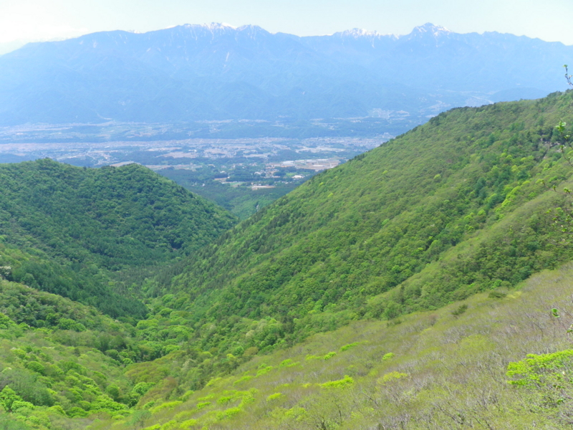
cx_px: 286
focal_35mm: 35
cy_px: 215
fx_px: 579
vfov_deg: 40.7
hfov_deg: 52.6
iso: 64
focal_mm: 6.2
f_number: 6.3
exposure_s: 1/125
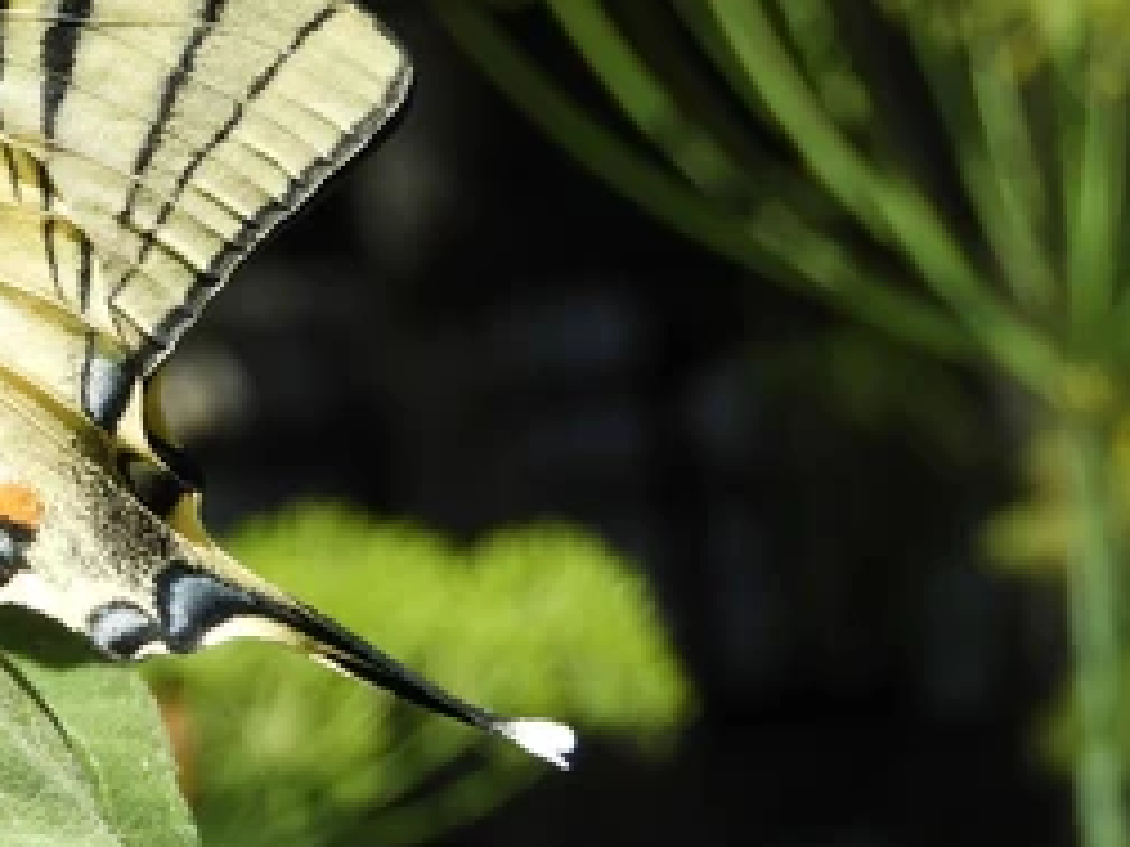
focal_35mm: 203
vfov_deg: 7.3
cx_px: -81
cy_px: 287
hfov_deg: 9.7
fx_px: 6627
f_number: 4.5
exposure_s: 1/400
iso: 100
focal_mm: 14.3
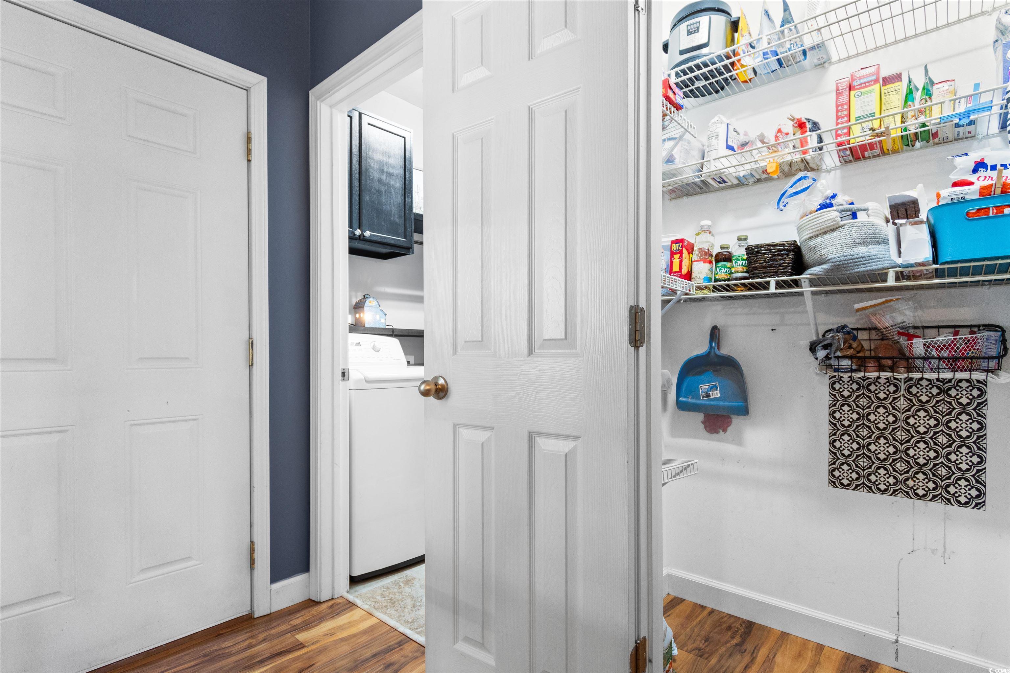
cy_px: 336
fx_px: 477
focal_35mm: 17
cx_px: 505
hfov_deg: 93.3
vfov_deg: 70.4
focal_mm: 11.5
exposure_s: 3
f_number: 4.8
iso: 100
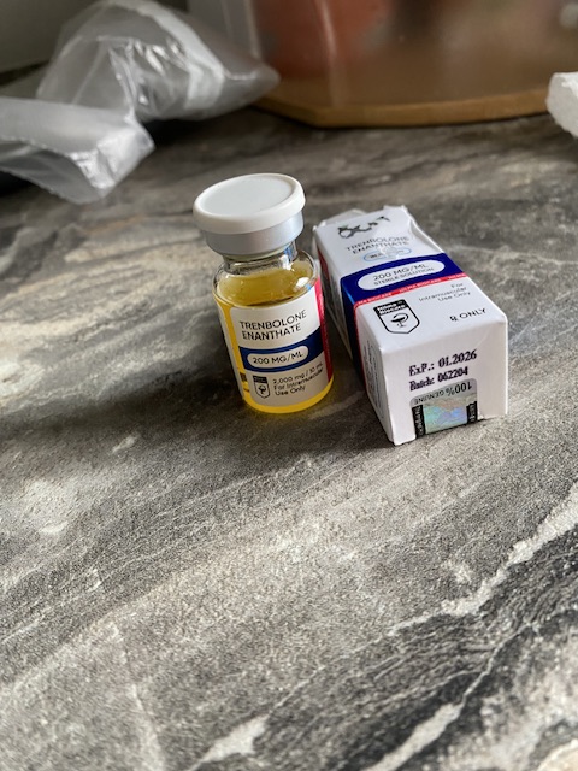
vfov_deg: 67.3
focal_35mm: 26
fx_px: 579
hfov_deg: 53.1
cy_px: 386
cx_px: 289
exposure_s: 1/60
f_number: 1.8
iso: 160
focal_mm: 4.25
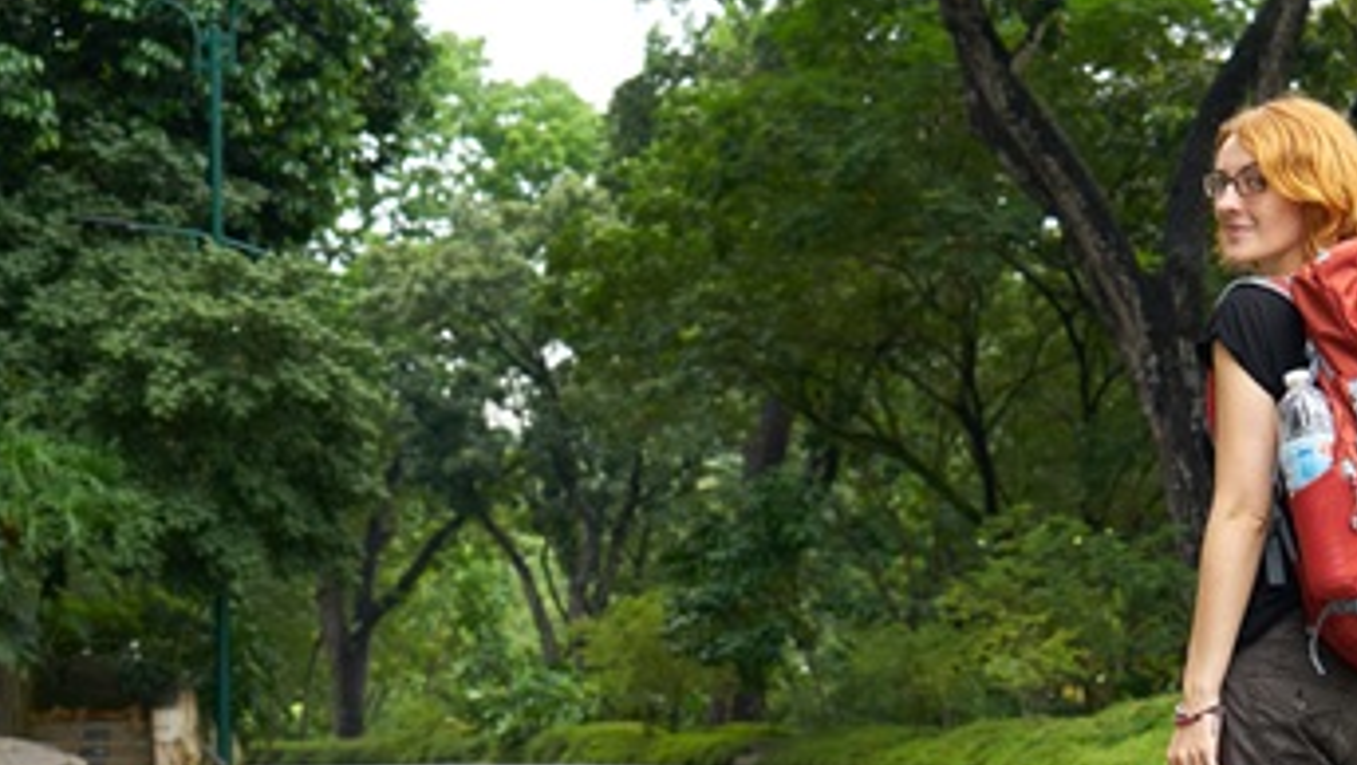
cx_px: 892
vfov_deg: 14.2
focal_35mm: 85
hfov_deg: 24.9
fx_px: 3060
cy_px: 452
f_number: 4
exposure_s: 1/160
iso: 200
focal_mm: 36
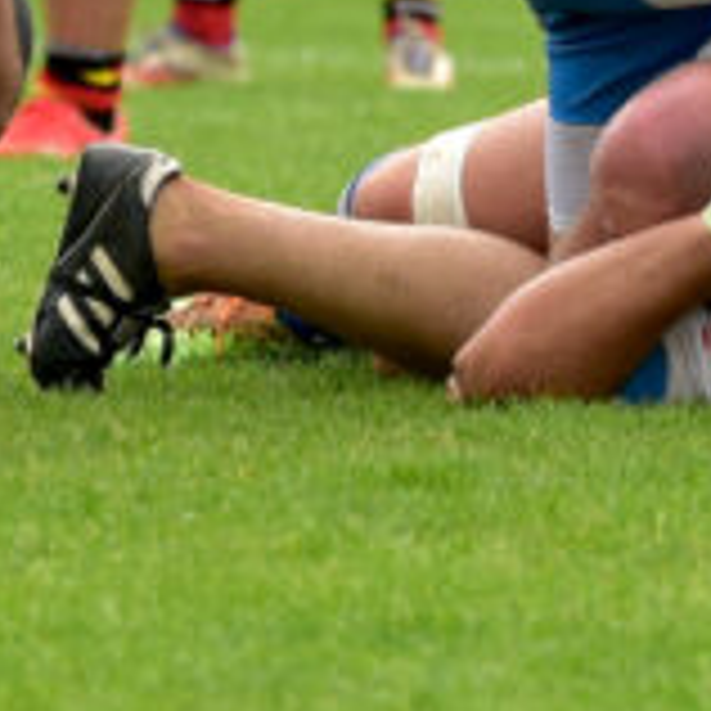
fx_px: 19985
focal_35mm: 860
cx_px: 518
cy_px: -446
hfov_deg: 2.0
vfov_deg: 2.0
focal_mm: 200
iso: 400
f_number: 4
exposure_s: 1/1000
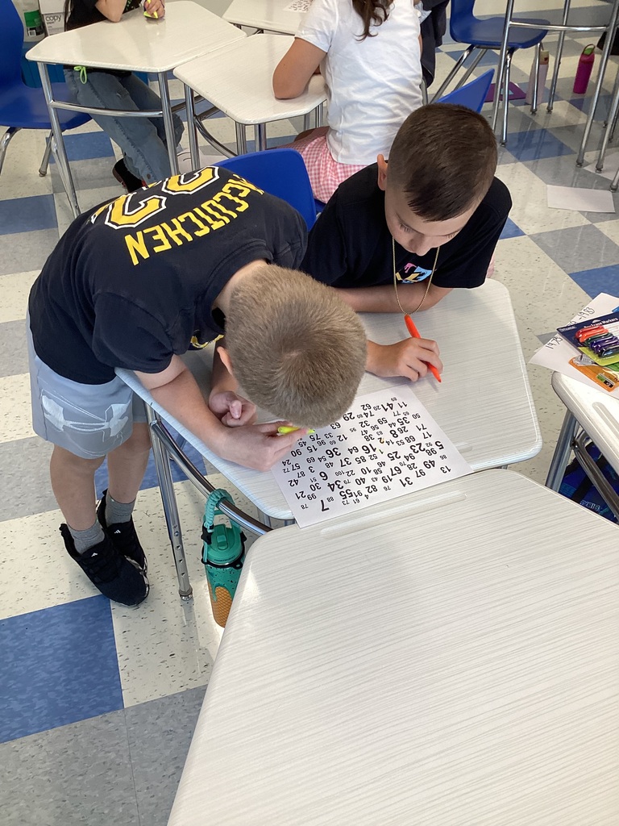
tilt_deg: -42.3
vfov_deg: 58.4
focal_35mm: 31
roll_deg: +0.2
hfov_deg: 45.4
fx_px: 739
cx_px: 310
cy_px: 413
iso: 50
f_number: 2.4
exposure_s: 1/60
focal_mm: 3.3
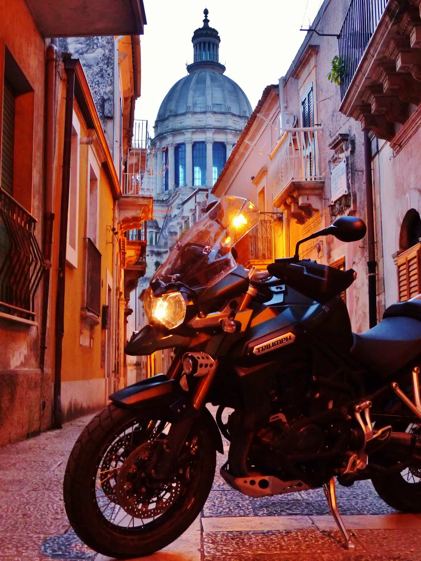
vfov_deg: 38.9
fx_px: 795
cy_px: 280
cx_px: 210
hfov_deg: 29.7
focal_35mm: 49
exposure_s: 1/20
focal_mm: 8.7
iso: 400
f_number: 2.8
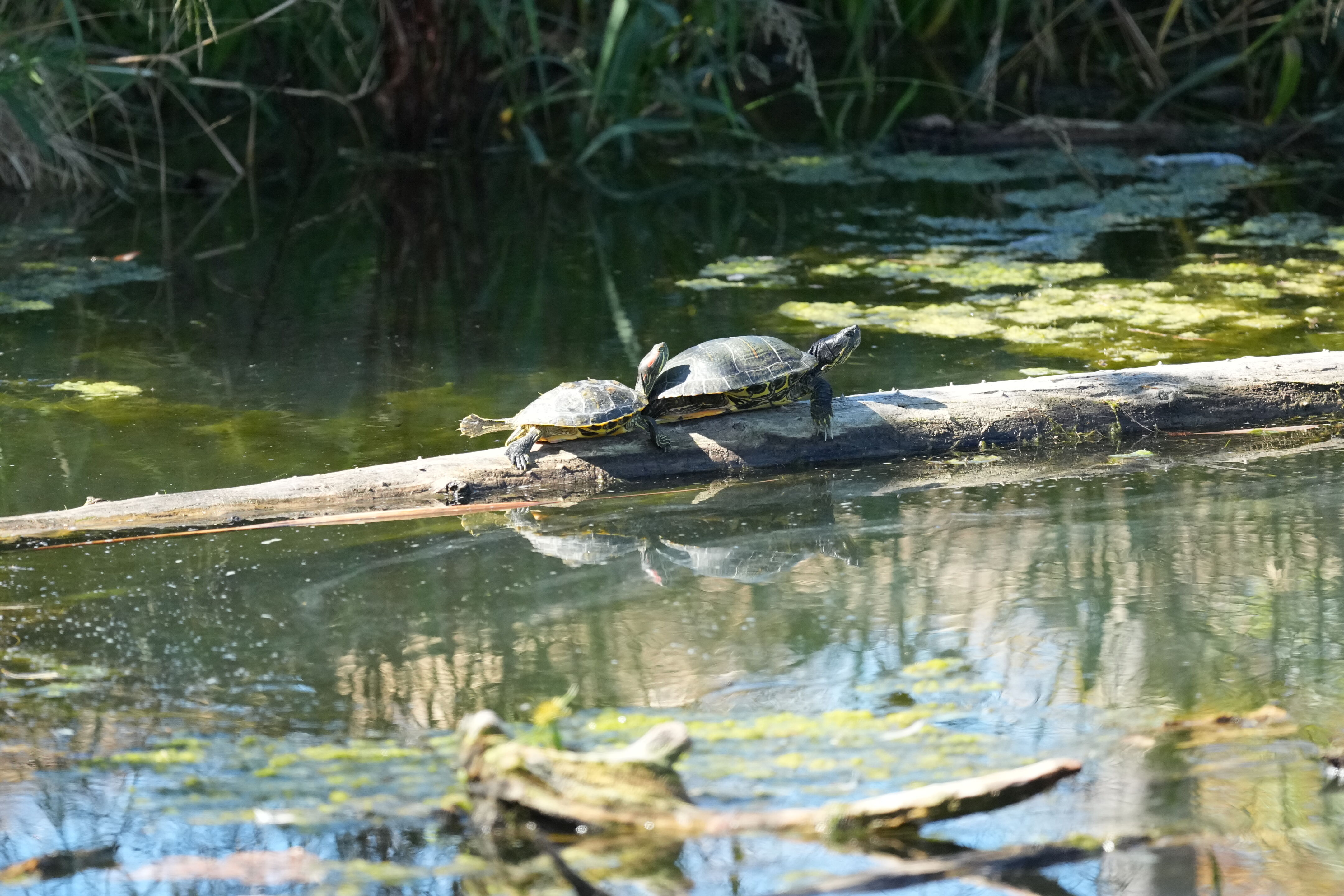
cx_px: 672
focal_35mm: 600
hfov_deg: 3.4
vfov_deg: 2.3
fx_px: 22398
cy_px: 448
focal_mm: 400
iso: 3200
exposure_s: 1/2500
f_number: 4.5
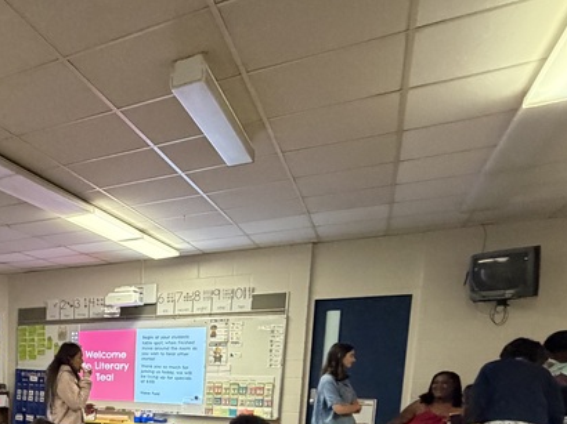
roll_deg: +0.7
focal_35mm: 35
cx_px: -12
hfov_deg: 44.1
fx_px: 573
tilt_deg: -7.5
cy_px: 439
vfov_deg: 36.0
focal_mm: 2.22
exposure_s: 1/60
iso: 500
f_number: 2.2
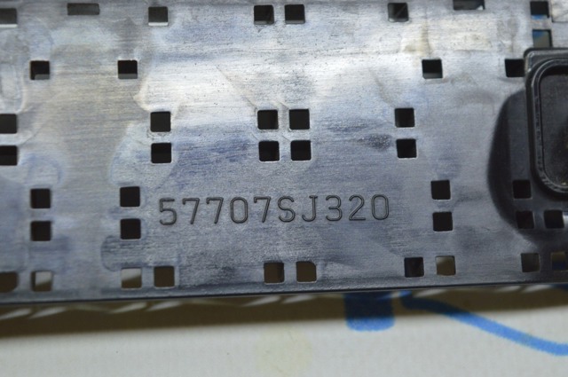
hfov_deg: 24.6
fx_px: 1300
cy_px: 188
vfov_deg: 16.5
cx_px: 284
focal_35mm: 82
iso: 400
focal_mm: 55
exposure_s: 1/40
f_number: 5.6
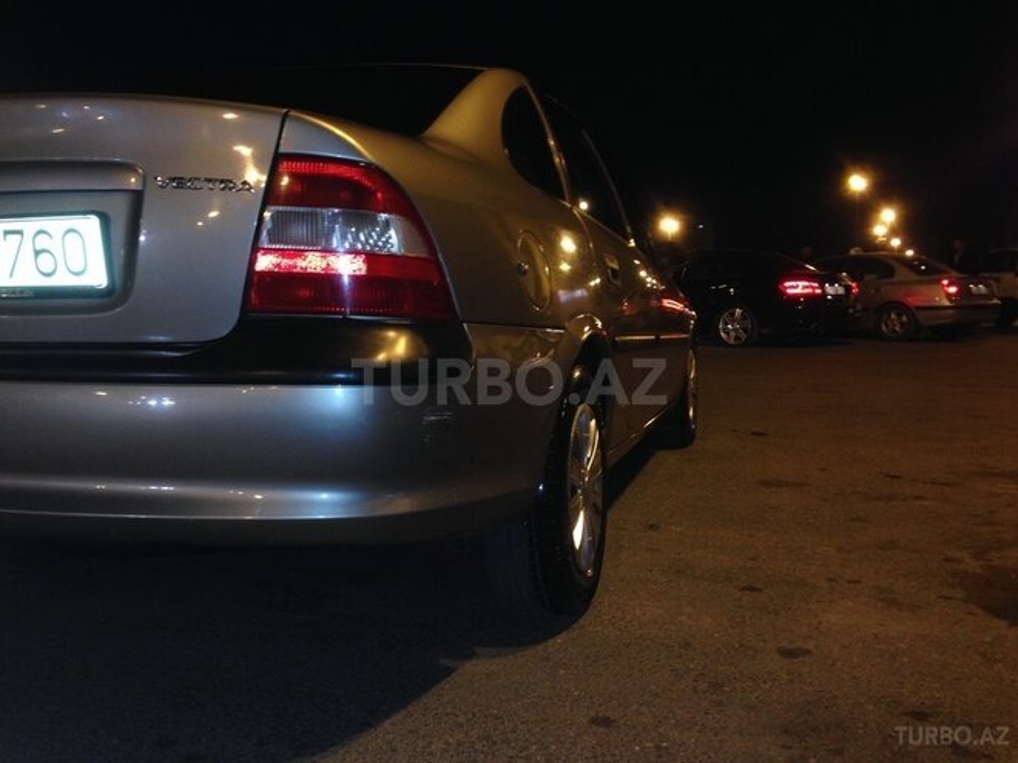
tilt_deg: -2.6
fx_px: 970
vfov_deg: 42.9
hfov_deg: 55.4
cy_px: 382
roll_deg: +0.4
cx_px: 509
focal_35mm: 33
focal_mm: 4.12
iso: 100
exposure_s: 1/17
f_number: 2.4
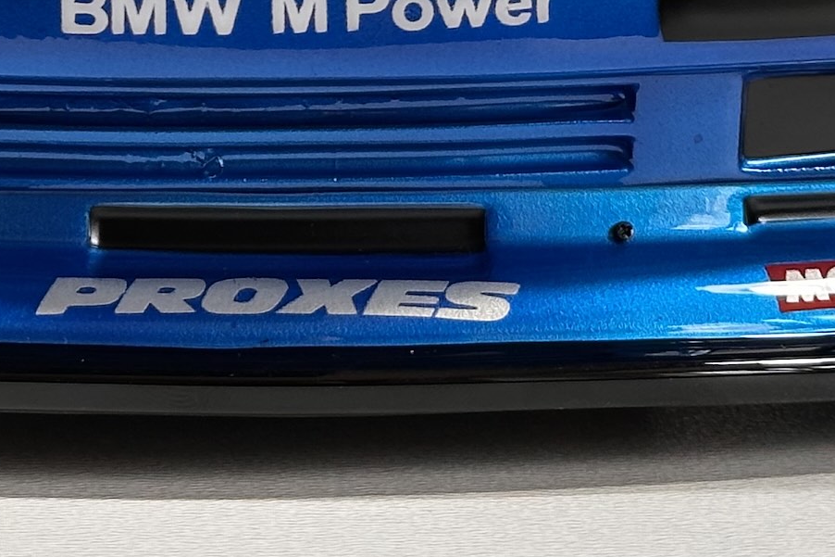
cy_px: -367
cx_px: 190
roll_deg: -0.3
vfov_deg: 8.0
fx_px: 3849
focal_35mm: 166
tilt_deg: -3.8
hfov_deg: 12.3
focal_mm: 6.86
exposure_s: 1/100
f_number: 1.78
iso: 50
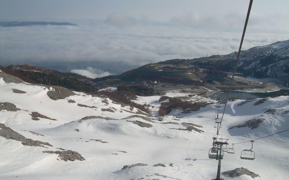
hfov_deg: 48.2
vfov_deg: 31.2
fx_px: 323
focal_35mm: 41
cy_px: 93
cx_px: 145
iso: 50
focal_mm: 6.3
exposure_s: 1/917
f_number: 4.6
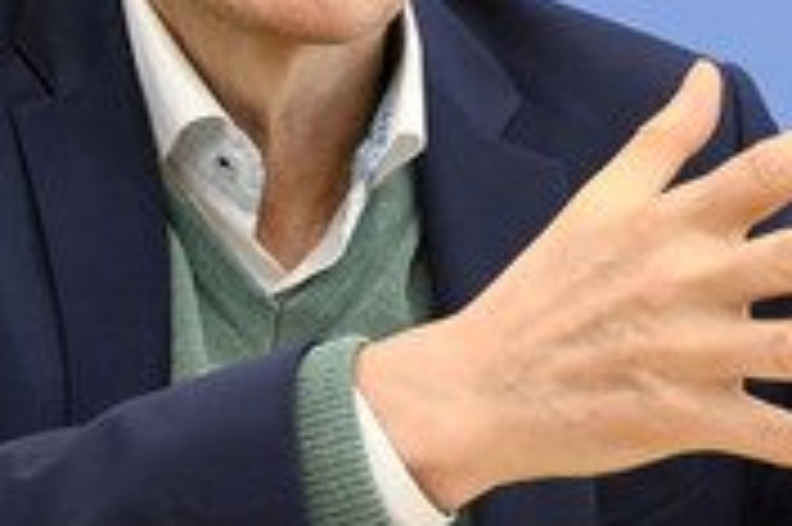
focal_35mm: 282
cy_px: -9
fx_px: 6198
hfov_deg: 7.3
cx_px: 470
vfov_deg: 4.9
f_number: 7.1
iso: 5000
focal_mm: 110
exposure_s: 1/500
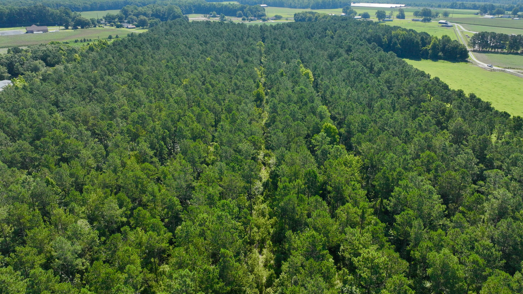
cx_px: 266
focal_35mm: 27
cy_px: 142
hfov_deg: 69.9
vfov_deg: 42.9
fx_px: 374
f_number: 2.8
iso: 300
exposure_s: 1/3200
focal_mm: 12.29
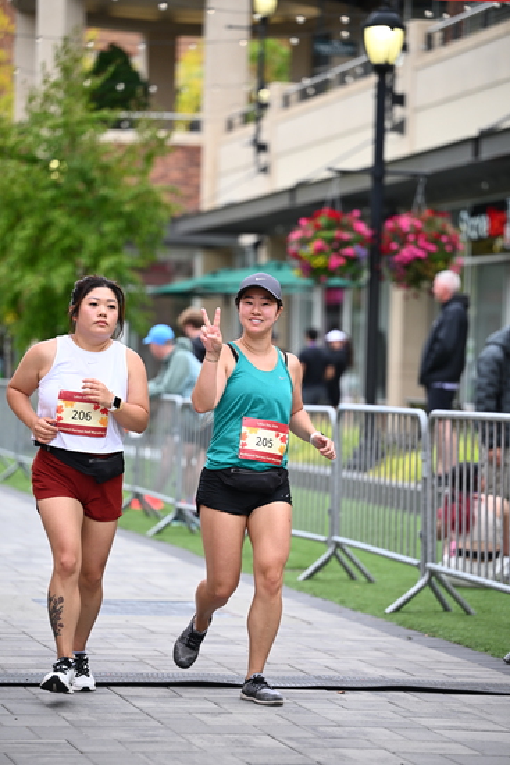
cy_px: 382
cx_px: 255
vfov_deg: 16.4
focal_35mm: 125
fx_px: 2654
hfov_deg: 11.0
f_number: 2.8
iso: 640
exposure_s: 1/1600
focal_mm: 125
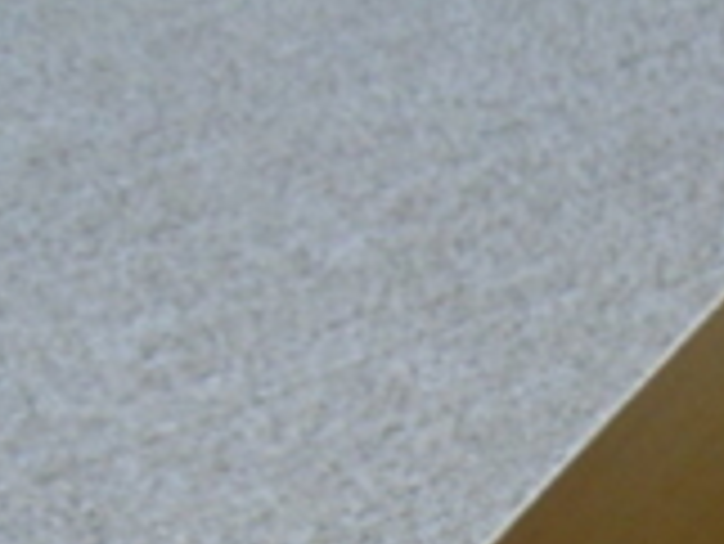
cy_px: 980
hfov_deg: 16.0
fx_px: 2344
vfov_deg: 12.2
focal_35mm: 112
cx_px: 1097
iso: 400
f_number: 3.5
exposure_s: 1/8
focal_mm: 5.4
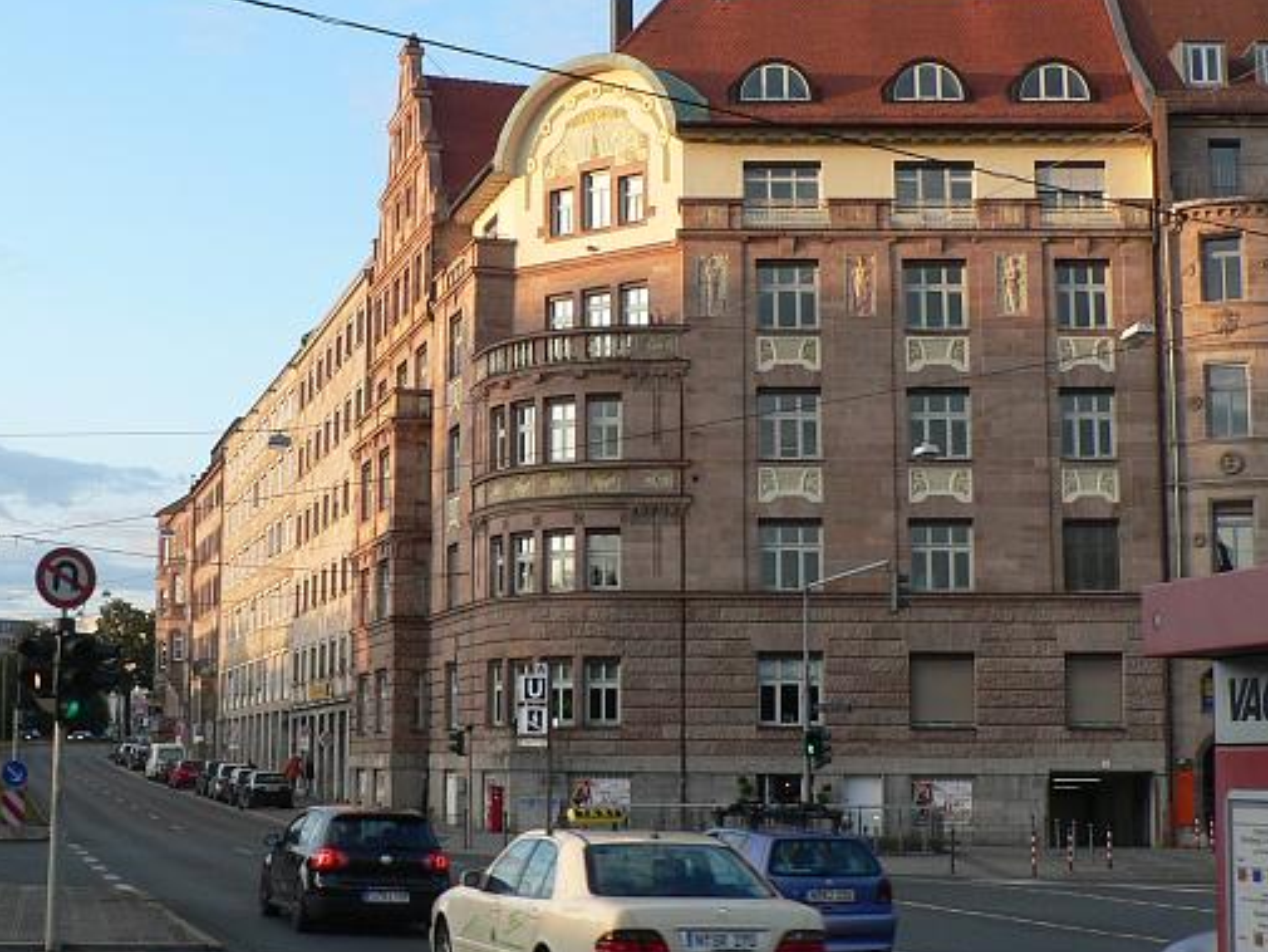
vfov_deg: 25.6
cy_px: 407
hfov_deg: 33.6
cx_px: 470
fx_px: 2088
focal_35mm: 57
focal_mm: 6
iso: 80
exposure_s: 1/100
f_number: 4
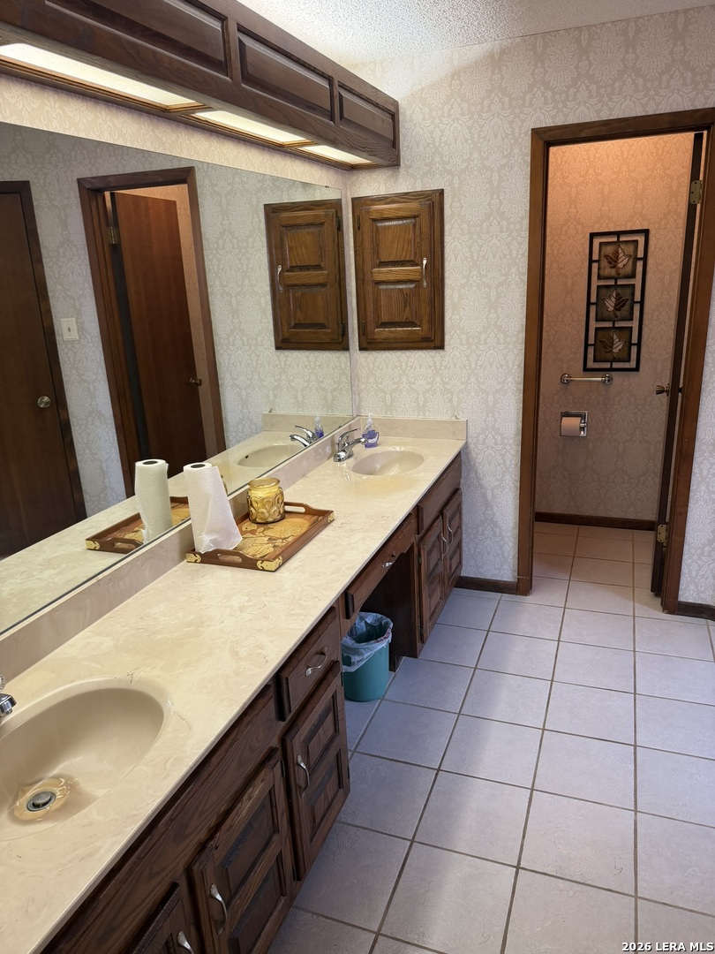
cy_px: 477
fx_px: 661
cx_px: 358
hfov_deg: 56.8
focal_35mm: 24
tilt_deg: -18.7
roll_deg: +2.0
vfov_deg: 71.6
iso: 160
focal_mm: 6.76
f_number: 1.78
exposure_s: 1/60
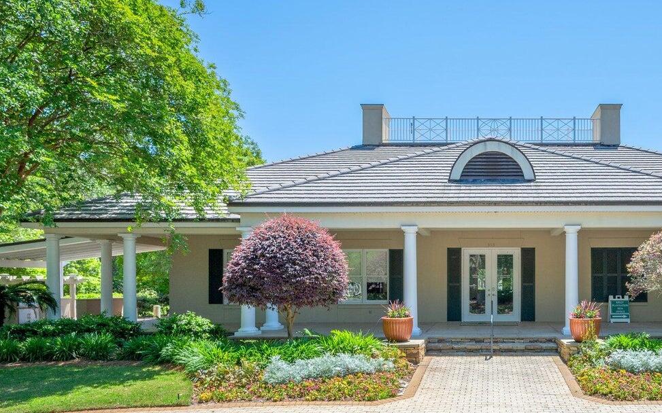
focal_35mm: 30
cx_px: 491
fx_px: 538
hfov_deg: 60.0
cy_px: 272
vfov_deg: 41.6
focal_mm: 18.5
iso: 200
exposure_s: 1/400
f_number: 8
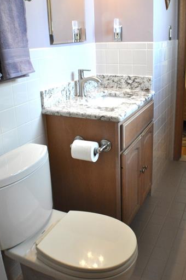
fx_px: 349
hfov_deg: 29.7
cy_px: 117
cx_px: 113
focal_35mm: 45
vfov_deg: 43.5
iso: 800
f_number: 3.8
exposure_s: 1/125
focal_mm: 20
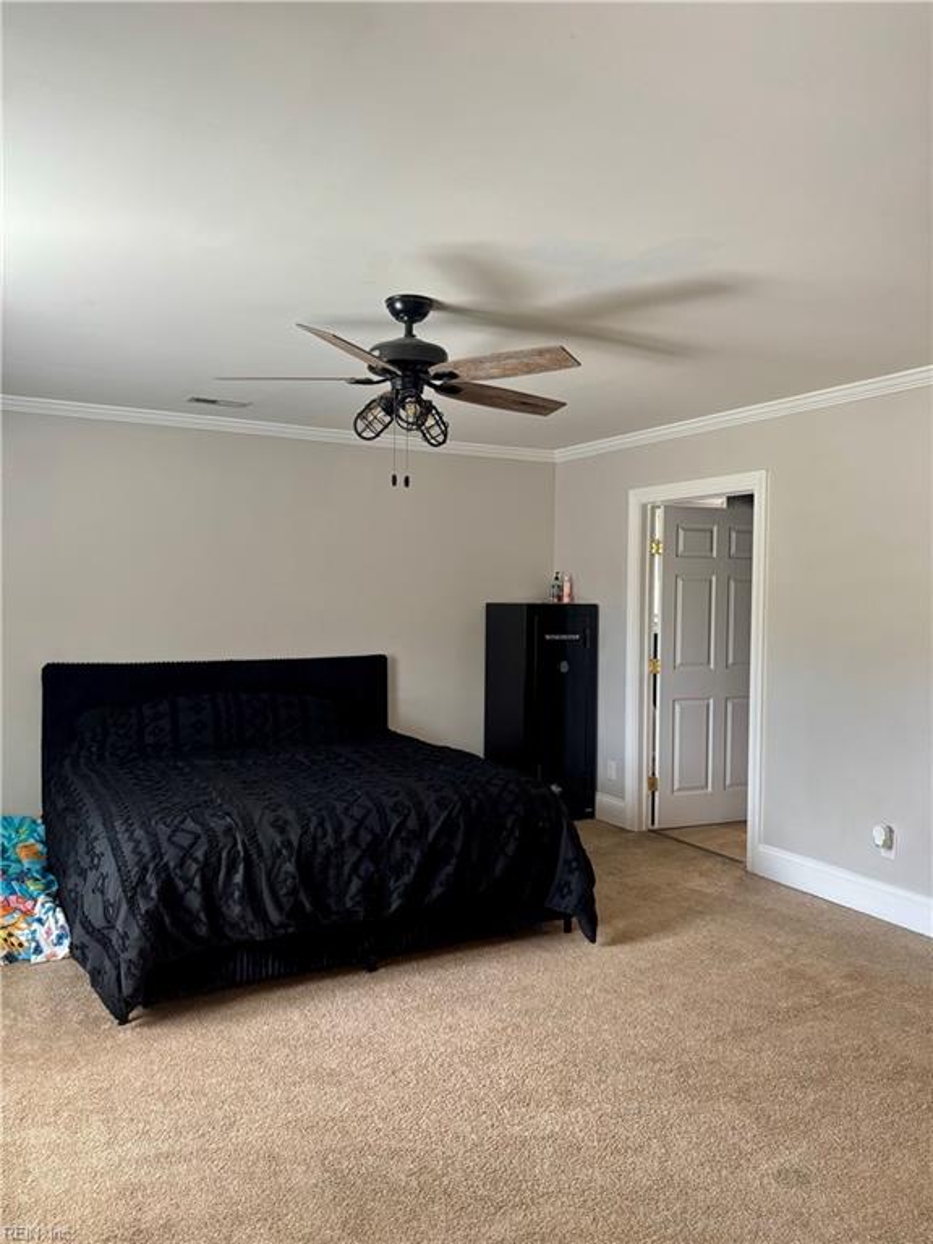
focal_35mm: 26
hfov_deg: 53.1
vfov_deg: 67.3
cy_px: 622
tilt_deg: -2.9
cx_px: 466
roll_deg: -1.1
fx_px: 934
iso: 125
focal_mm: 5.96
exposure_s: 1/94
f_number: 1.6
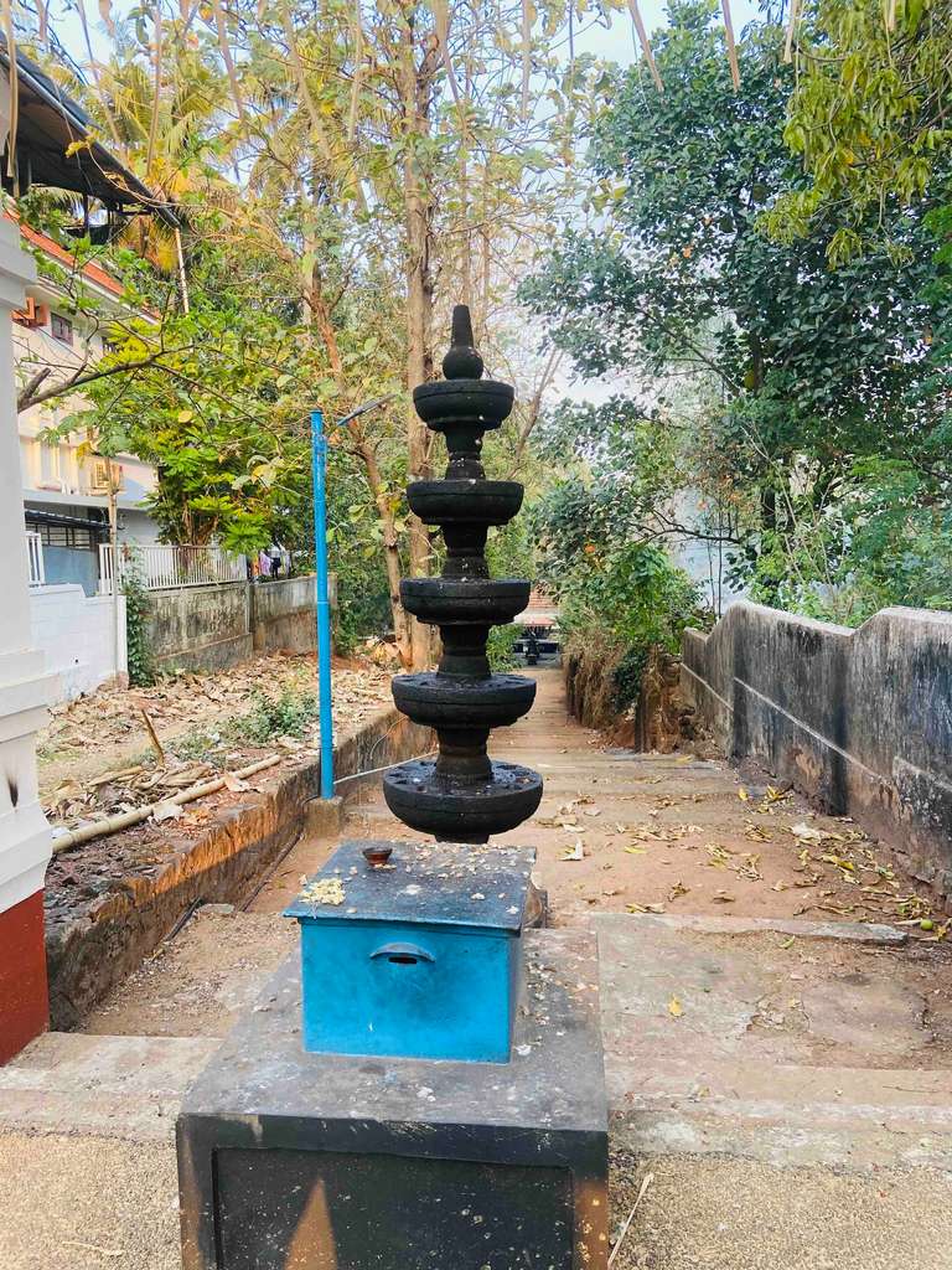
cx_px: 476
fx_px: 953
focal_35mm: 26
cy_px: 635
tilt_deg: -5.7
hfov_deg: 53.1
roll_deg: +0.4
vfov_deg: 67.3
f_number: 1.8
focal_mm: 4.25
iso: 64
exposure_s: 1/121
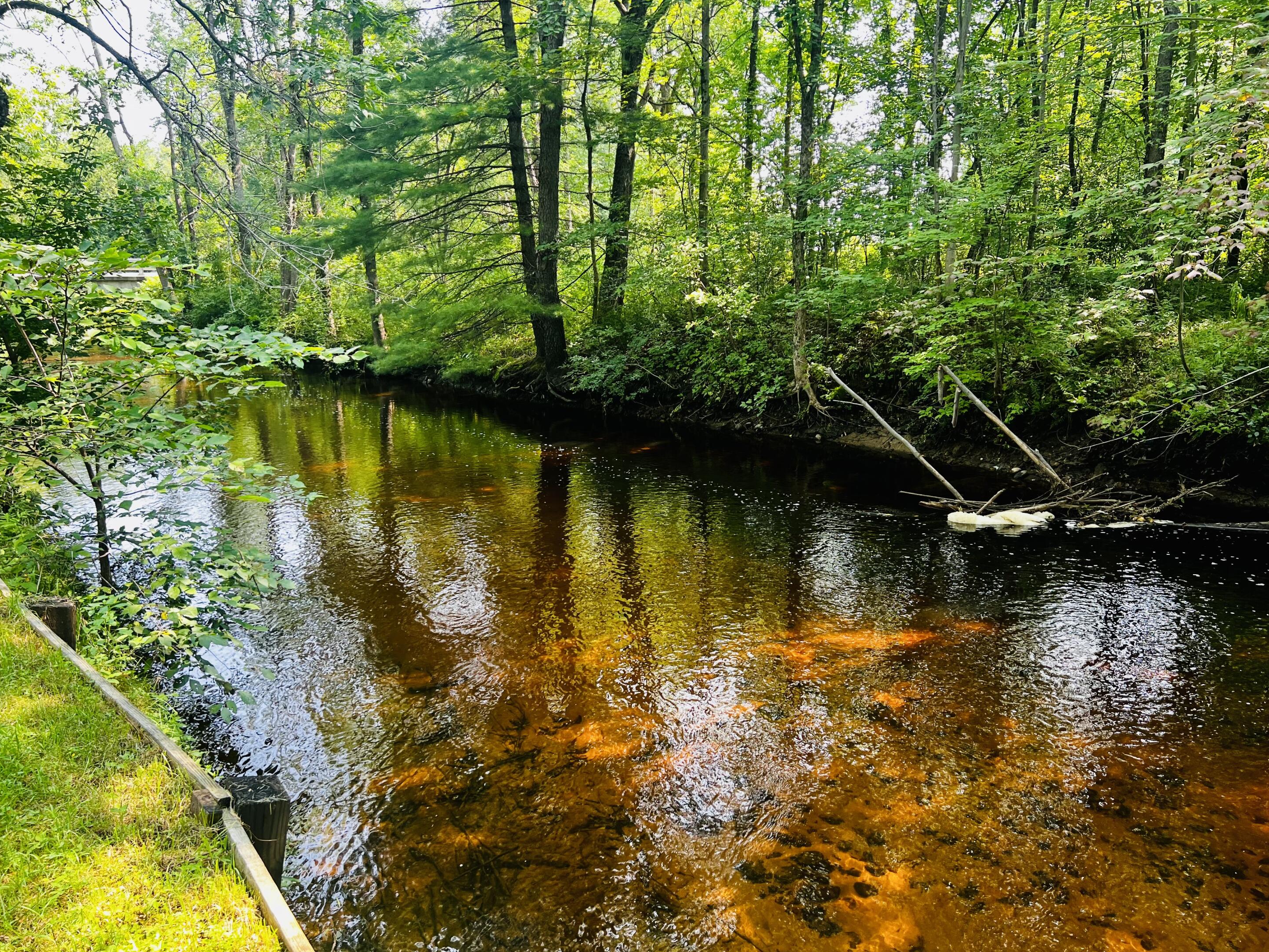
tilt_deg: -13.0
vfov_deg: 51.3
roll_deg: +1.2
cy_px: 491
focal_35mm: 27
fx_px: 990
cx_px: 649
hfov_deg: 65.3
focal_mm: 5.7
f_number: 1.5
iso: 50
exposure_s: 1/121
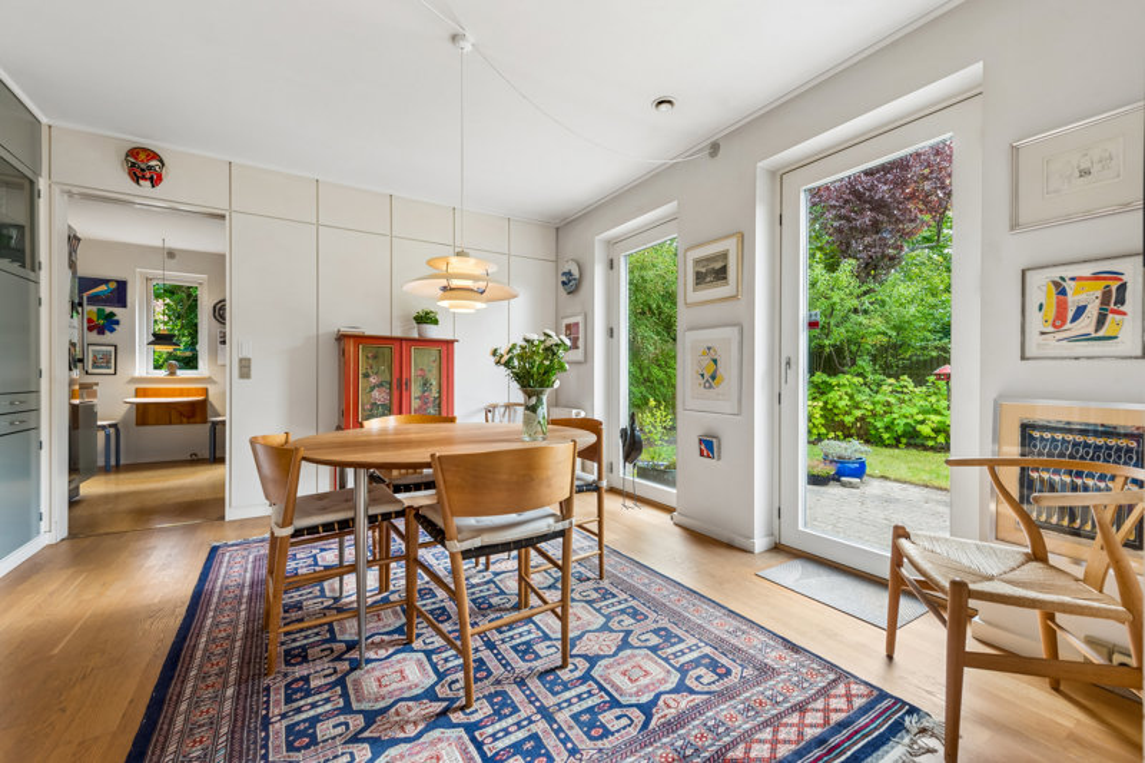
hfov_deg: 104.3
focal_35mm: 14
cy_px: 382
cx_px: 572
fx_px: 445
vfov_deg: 81.2
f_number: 10
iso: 250
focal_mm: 14
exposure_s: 1/13
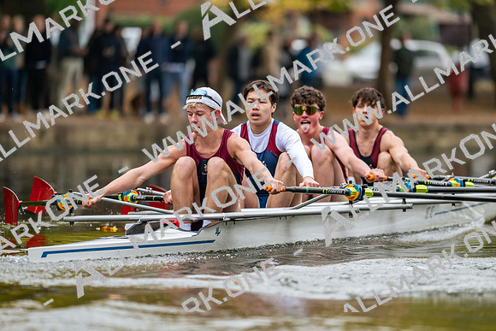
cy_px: 166
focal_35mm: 400
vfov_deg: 3.4
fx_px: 5512
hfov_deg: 5.2
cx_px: 248
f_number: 4.5
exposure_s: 1/2500
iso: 2000
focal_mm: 400
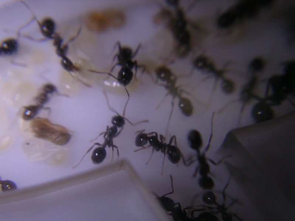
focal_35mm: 53
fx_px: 452
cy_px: 110
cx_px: 148
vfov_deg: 27.5
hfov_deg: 36.2
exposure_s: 1/30
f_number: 3.2
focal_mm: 8
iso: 50
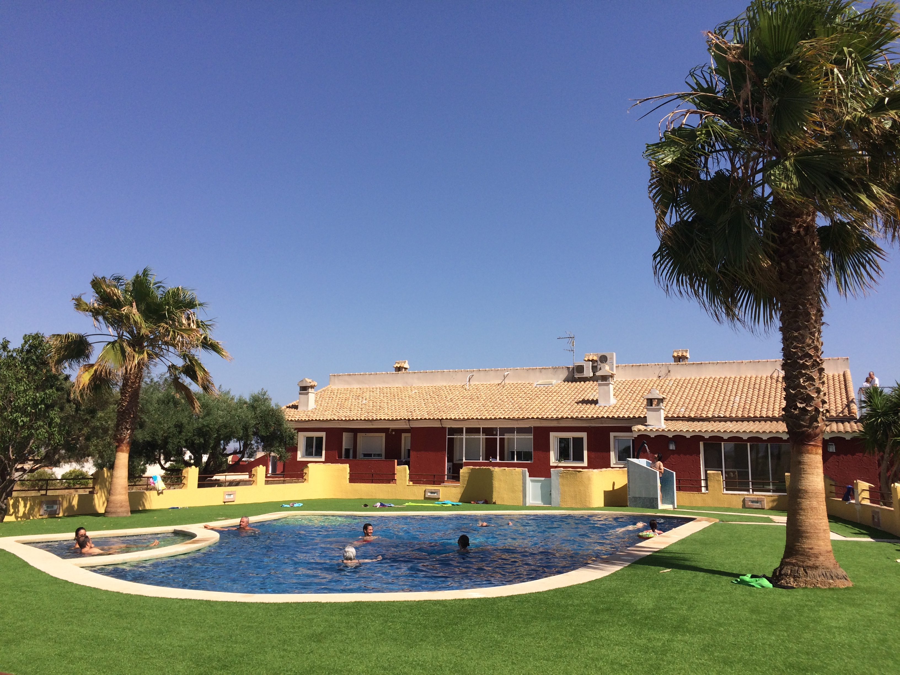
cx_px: 450
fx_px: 754
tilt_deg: +7.1
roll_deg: -0.8
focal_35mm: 29
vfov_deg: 48.2
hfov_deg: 61.7
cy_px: 338
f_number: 2.2
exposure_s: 1/2933
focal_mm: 4.15
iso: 32
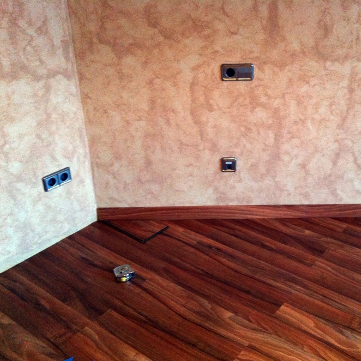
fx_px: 496
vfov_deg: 40.0
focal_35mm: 42
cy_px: 179
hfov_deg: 39.7
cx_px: 230
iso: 320
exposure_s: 1/15
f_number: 2.8
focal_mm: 3.85
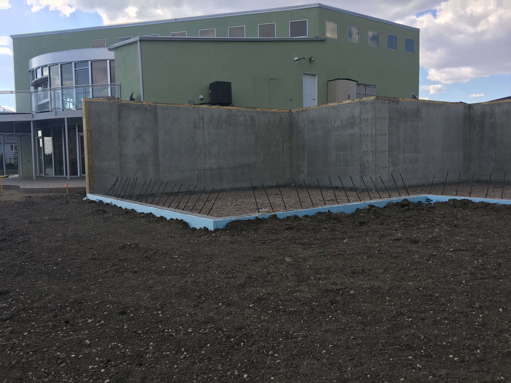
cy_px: 192
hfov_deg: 61.7
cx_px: 256
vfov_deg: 48.2
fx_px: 428
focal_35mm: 29
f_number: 2.2
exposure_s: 1/894
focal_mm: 4.15
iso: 25
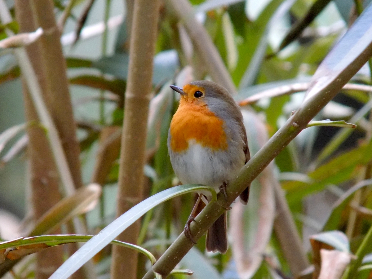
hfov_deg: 3.1
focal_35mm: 630
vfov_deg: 2.4
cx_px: 186
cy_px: 140
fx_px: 6770
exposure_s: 1/30
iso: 400
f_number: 5.9
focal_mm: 112
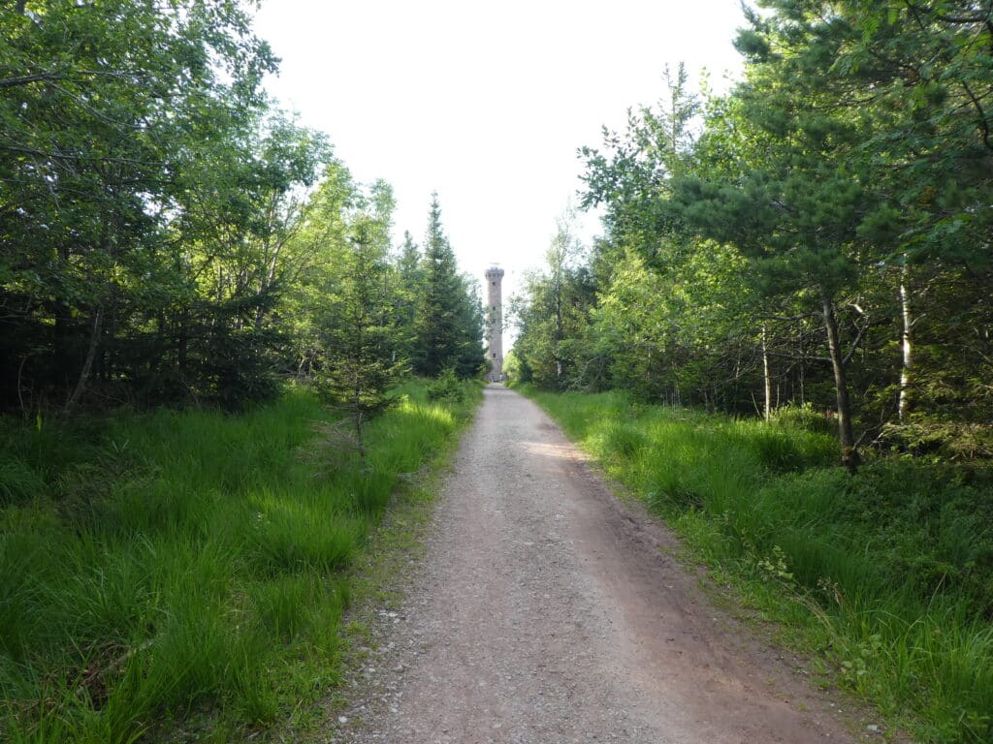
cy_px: 372
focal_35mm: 24
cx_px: 496
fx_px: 688
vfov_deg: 56.8
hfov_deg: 71.6
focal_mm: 4.3
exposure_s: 1/100
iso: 80
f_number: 3.3
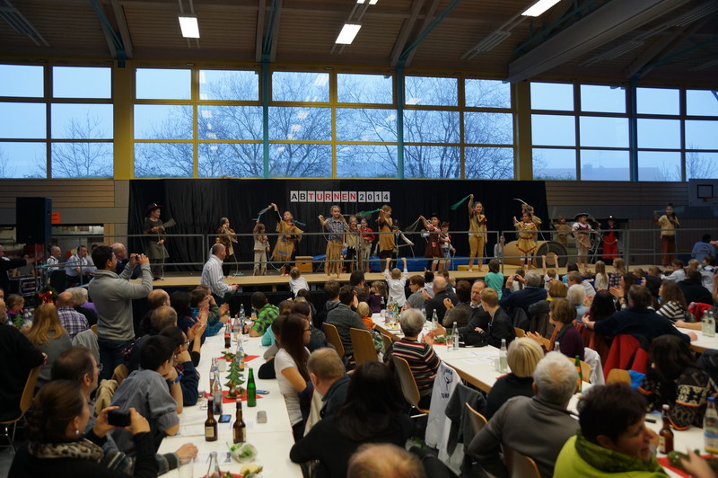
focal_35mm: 30
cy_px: 239
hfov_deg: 62.0
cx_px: 359
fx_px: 598
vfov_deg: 43.5
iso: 400
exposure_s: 1/60
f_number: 4
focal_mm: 20
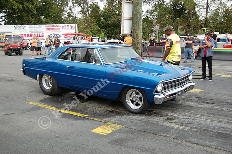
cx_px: 116
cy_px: 77
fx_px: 251
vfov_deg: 34.2
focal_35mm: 39
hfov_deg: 49.6
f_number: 4.2
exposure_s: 1/800
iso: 400
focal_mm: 26
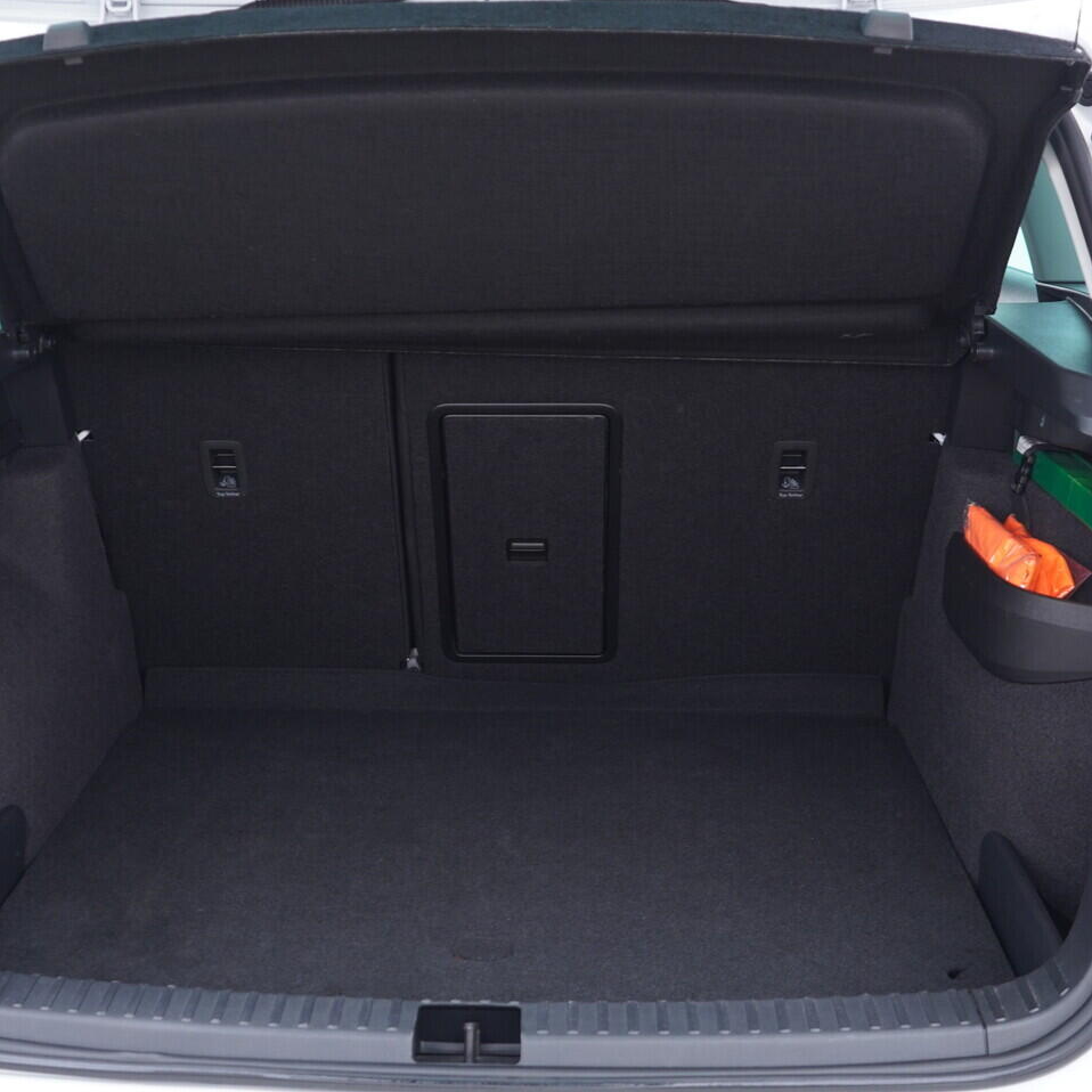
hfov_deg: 36.7
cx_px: 473
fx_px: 1642
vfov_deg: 36.8
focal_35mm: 46
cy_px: 546
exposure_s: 1/40
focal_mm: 24
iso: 400
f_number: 2.8
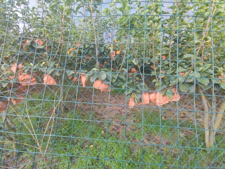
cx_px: 112
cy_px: 84
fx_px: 98
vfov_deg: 81.8
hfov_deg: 98.1
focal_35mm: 15
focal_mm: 1.65
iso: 156
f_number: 2.2
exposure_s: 1/50
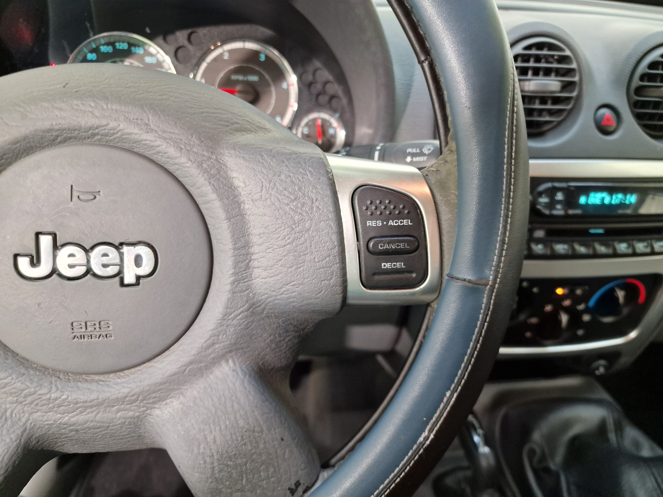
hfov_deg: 73.9
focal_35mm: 23
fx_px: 441
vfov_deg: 58.9
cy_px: 248
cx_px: 332
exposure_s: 1/33
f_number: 1.8
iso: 500
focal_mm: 6.4
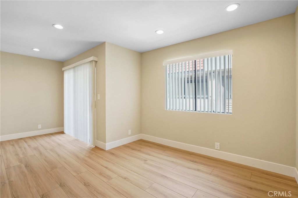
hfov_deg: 96.8
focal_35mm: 16
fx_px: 132
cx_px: 149
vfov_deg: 73.7
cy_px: 99
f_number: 9
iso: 3200
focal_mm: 16
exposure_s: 1/30
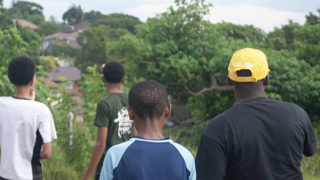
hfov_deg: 13.3
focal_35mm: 160
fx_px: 1357
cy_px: 171
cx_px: 25
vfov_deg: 7.6
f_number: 6.3
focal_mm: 55
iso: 100
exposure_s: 1/160
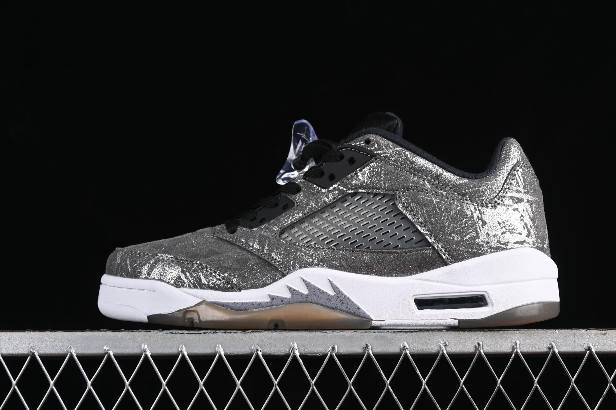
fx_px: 1420
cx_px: 331
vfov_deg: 16.5
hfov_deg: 24.5
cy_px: 192
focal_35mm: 83
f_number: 7.1
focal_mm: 50
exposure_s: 1/125
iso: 125
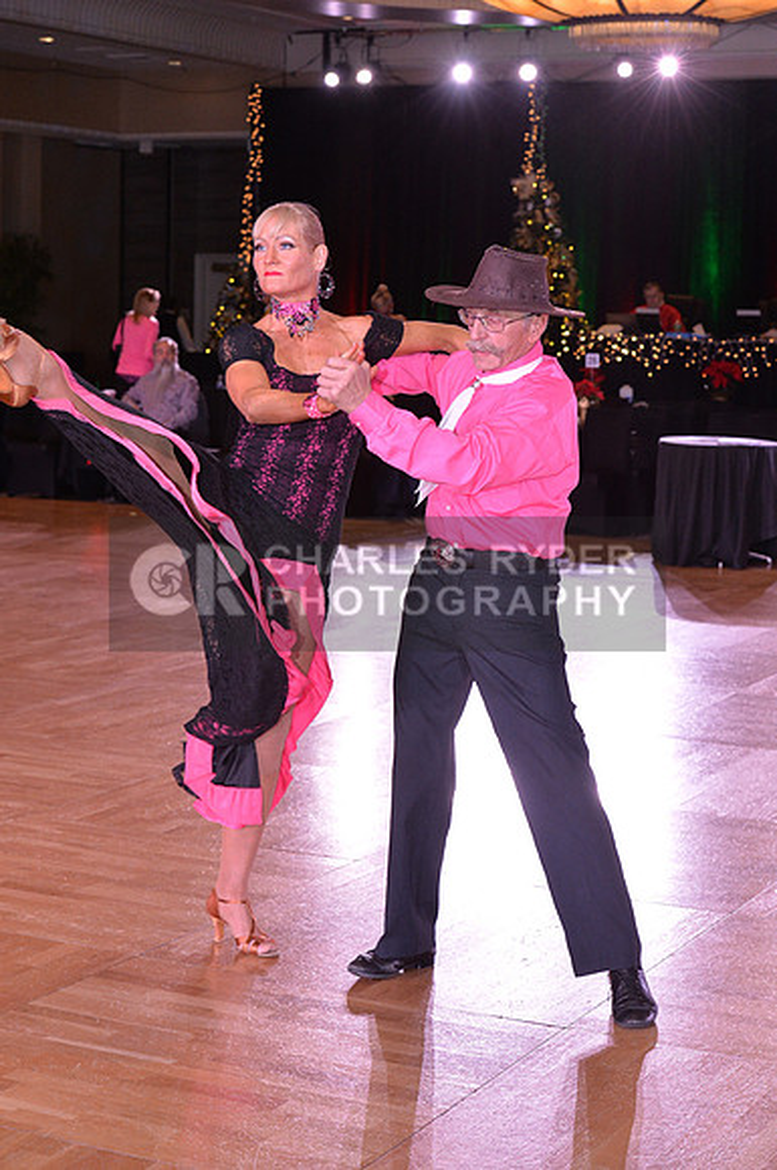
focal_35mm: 70
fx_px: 2273
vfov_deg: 28.9
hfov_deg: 19.4
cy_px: 585
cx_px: 388
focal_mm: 70
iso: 2000
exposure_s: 1/250
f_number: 6.3
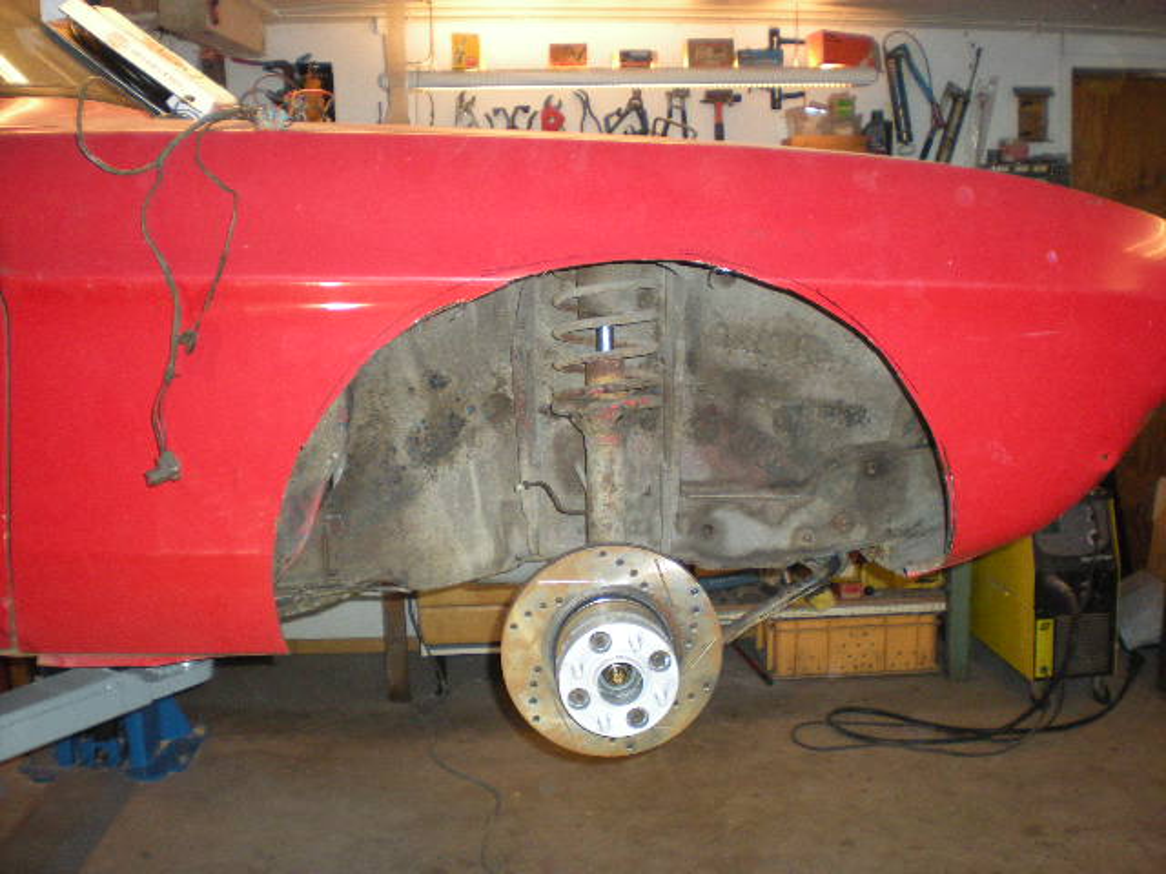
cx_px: 583
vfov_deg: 37.7
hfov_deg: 49.0
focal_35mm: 38
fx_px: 1280
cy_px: 437
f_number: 3.1
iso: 273
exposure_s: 1/60
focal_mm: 6.3
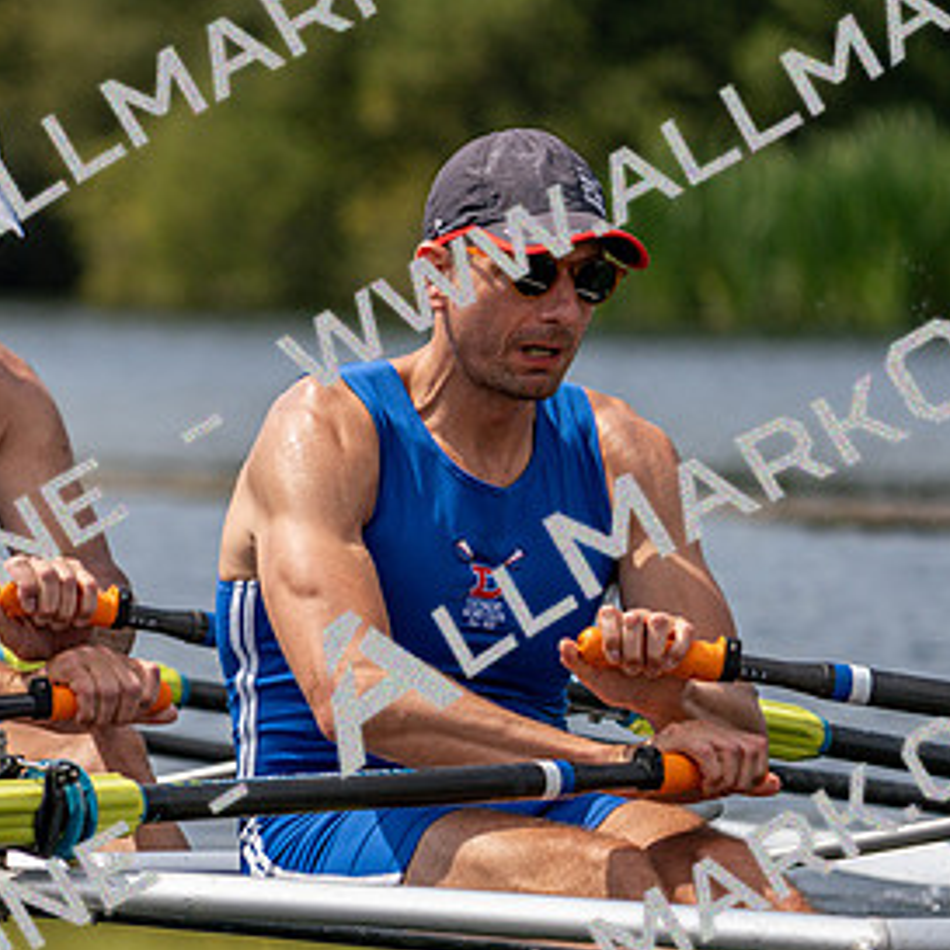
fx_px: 14935
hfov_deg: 3.6
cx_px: 24
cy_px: 447
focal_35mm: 481
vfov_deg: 3.6
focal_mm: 266
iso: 200
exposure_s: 1/1600
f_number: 5.6
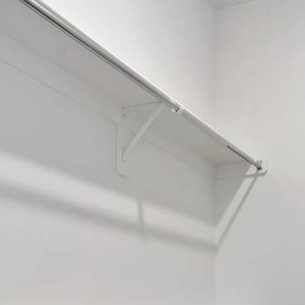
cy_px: 313
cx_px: 297
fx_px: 409
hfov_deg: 37.1
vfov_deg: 36.3
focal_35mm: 41
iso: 100
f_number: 7.1
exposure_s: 1.3
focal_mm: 16
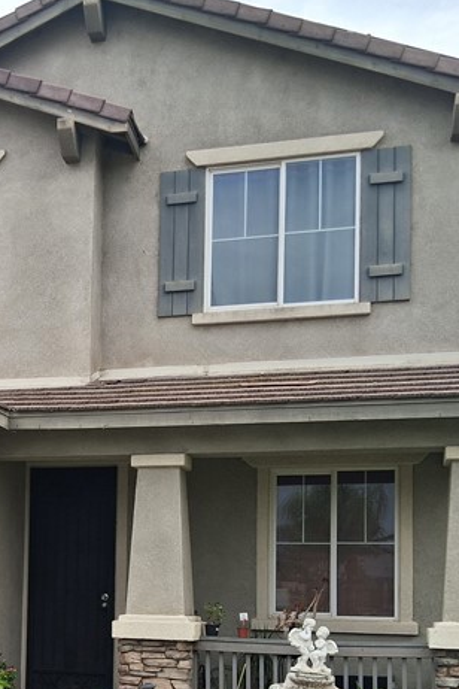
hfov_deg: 21.8
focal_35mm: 60
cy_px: 543
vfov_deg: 32.6
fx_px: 1147
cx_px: -6
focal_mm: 3.98
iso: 25
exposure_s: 1/525
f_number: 1.8
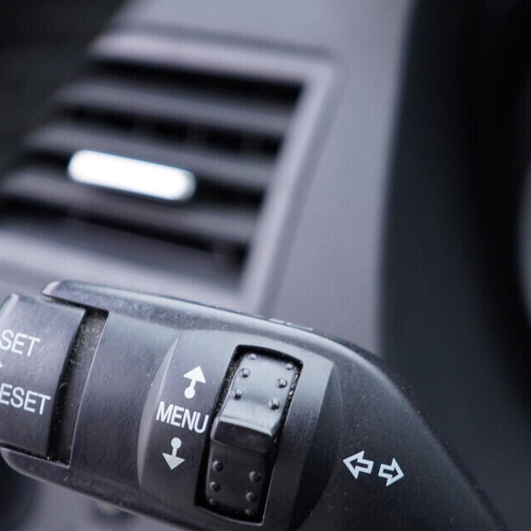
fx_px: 1215
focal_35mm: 70
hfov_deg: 24.7
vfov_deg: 24.6
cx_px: 252
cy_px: 322
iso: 250
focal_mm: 24
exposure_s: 1/40
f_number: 2.8
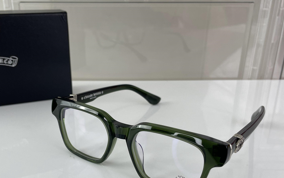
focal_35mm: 39
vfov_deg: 32.3
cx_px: 116
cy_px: 126
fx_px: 302
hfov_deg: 50.1
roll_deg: +0.4
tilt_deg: -24.5
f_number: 1.6
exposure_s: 1/227
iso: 32
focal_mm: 4.2
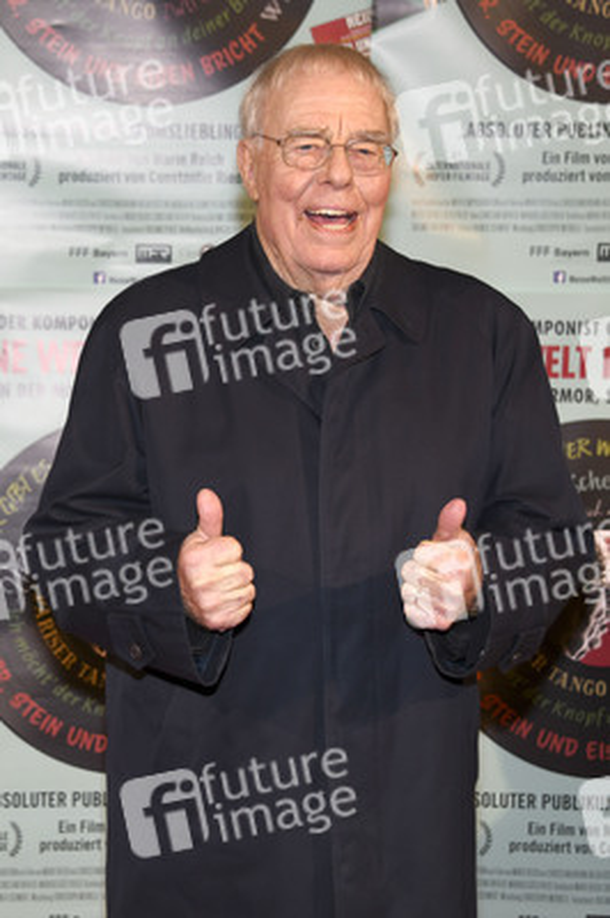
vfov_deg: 32.4
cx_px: 305
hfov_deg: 21.9
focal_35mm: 62
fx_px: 1578
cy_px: 459
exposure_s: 1/160
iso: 500
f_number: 6.3
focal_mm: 62
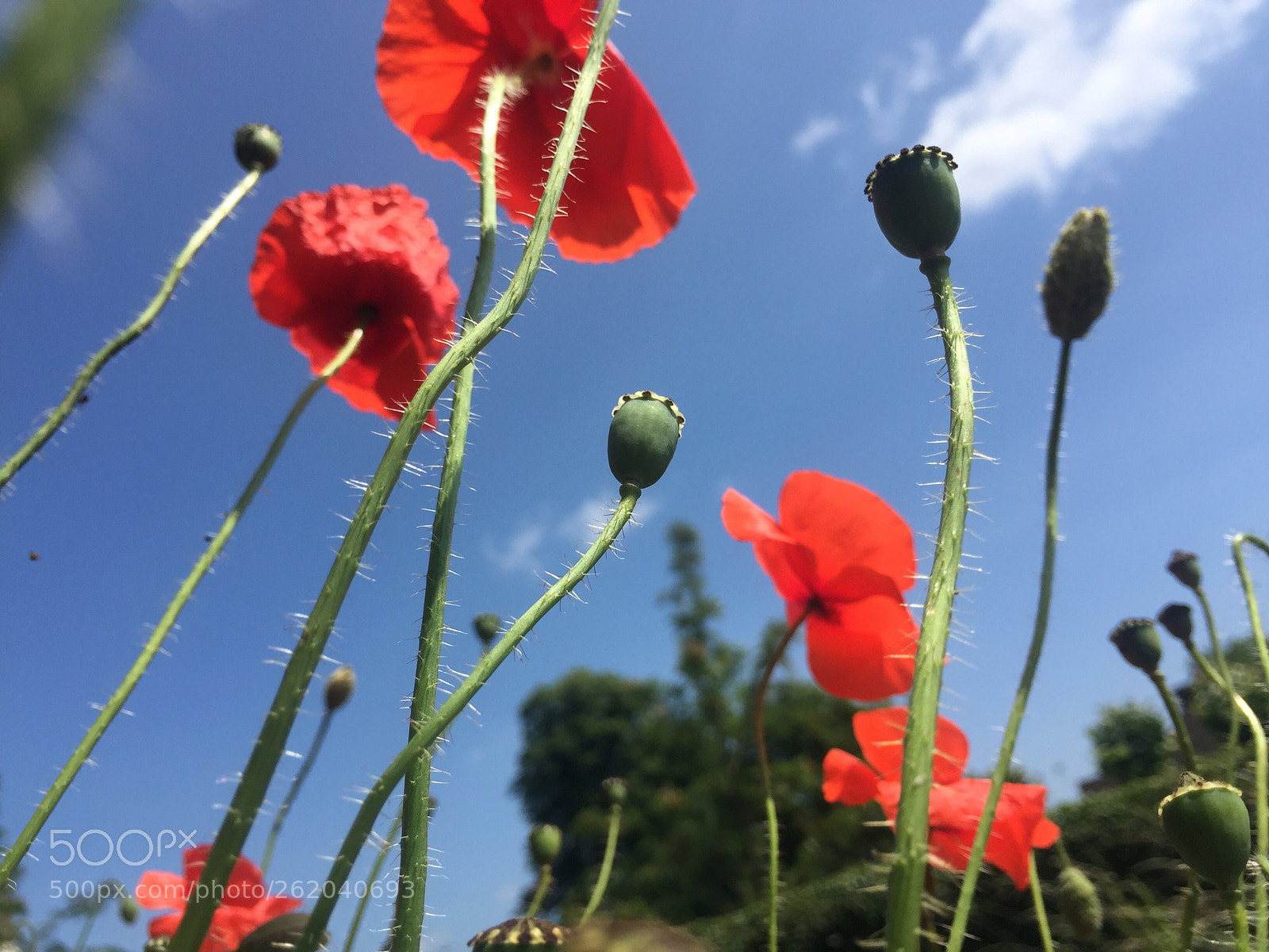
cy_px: 476
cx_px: 634
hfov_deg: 61.7
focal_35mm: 29
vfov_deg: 48.2
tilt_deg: +25.4
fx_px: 1063
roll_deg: +17.0
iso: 32
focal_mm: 4.15
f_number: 2.2
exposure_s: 1/2198
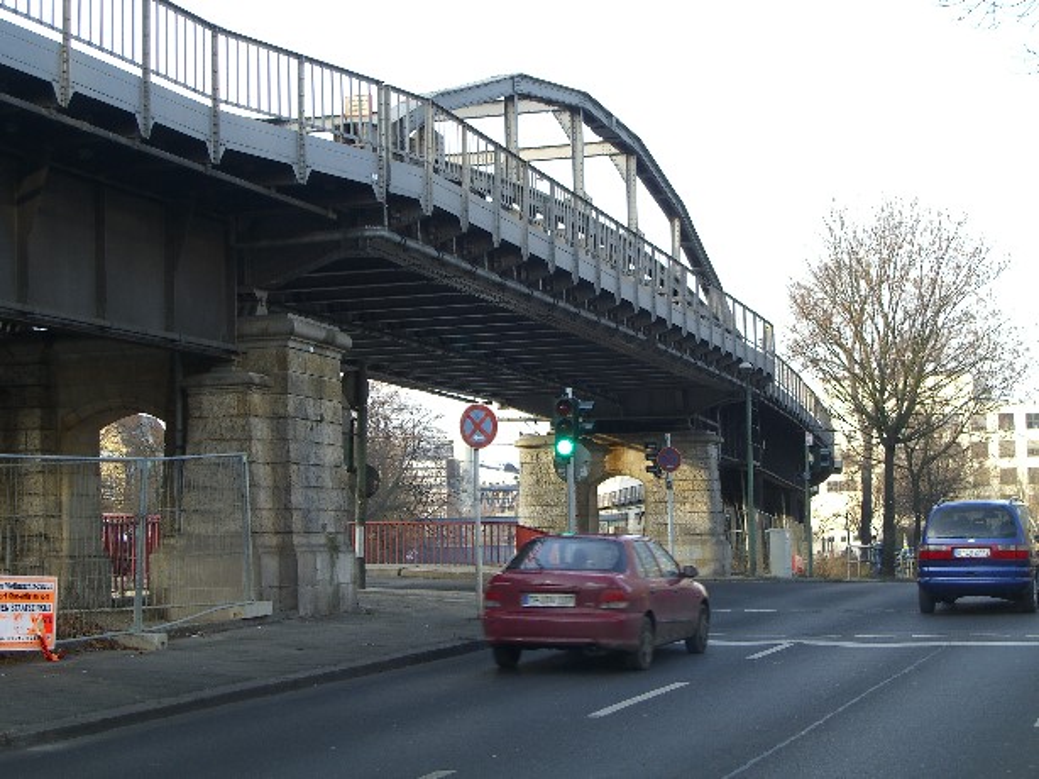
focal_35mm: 68
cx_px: 520
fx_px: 2040
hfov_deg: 28.6
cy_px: 390
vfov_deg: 21.6
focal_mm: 14.2
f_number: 4
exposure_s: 1/100
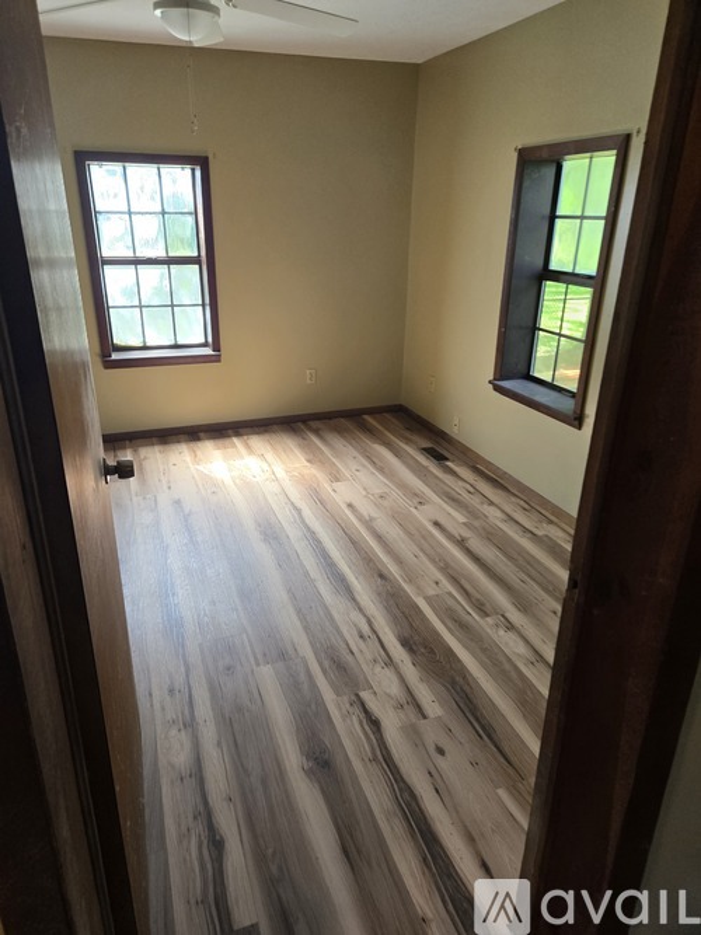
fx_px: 621
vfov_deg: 73.9
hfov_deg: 58.9
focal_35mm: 23
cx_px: 350
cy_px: 468
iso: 125
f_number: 1.8
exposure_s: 1/120
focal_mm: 5.4
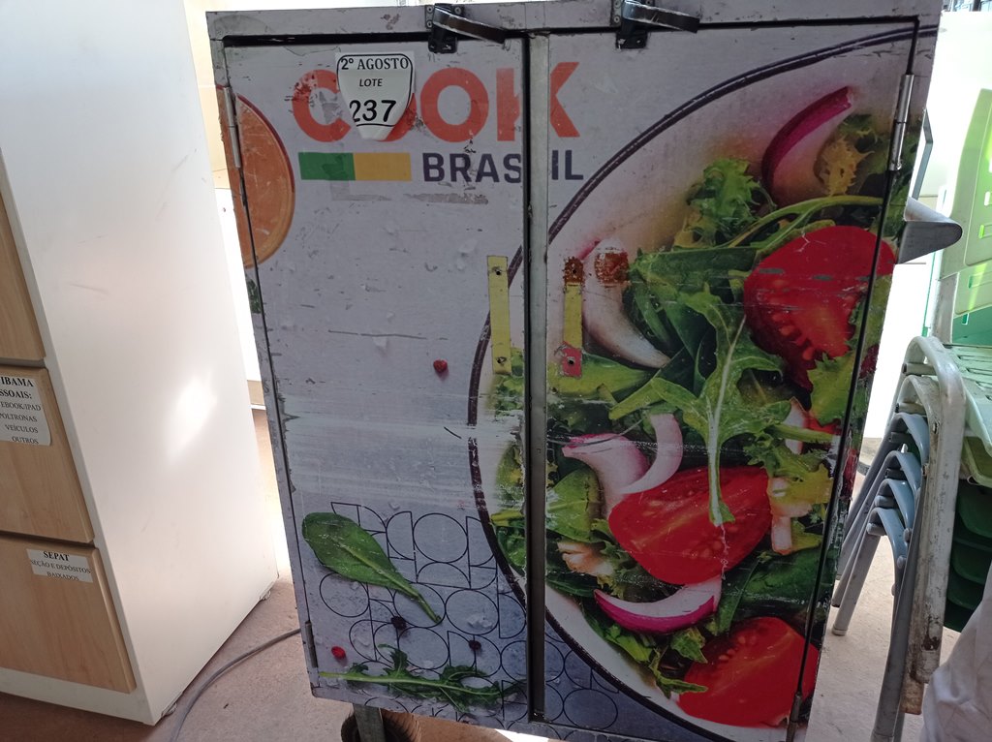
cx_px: 496
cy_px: 371
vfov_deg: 49.7
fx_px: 802
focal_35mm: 28
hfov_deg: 63.5
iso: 150
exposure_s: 1/120
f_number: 1.79
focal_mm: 4.7
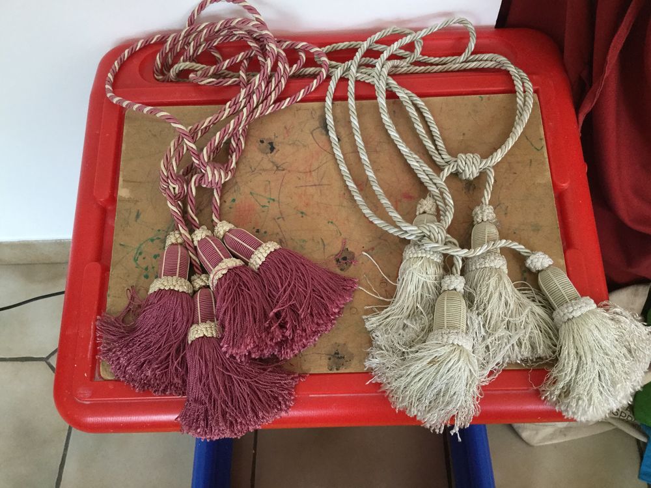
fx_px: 583
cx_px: 326
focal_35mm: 31
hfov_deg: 58.4
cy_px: 244
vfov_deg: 45.4
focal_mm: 3.3
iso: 160
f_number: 2.4
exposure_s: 1/33
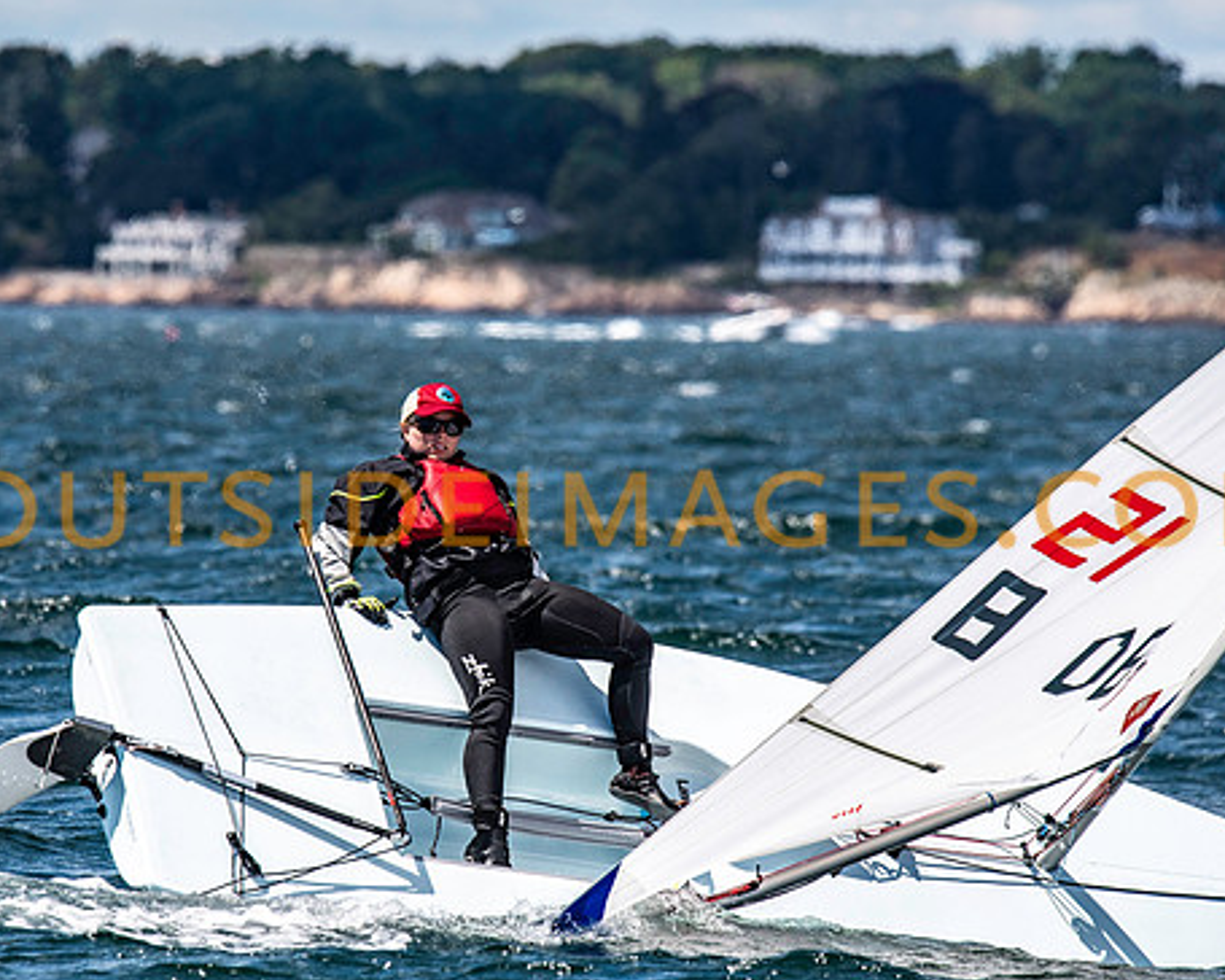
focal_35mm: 539
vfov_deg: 2.9
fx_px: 19542
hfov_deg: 3.6
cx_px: 533
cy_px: 491
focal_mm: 300
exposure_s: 1/4000
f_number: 5.6
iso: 400
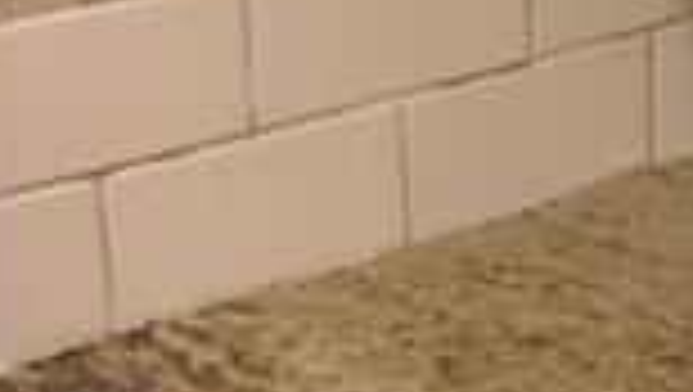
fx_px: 2410
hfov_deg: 15.8
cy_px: 104
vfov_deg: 9.3
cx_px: 810
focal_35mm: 131
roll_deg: +0.2
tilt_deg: -20.6
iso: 100
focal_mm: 4.15
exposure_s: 1/15
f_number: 2.2
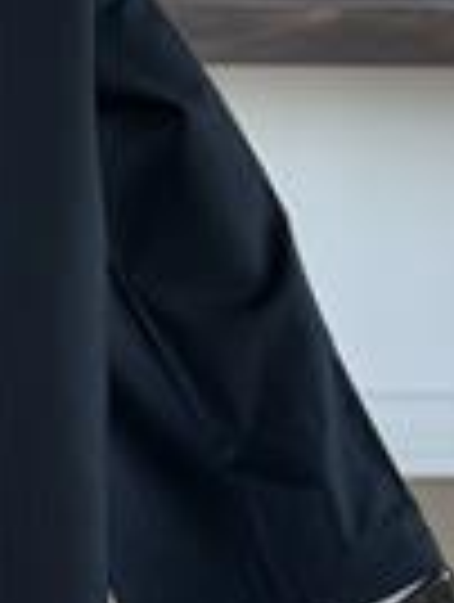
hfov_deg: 7.7
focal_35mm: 191
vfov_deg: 10.2
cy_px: -110
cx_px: -54
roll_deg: -0.4
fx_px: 3329
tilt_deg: -1.1
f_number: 1.78
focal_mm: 6.76
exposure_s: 1/121
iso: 64
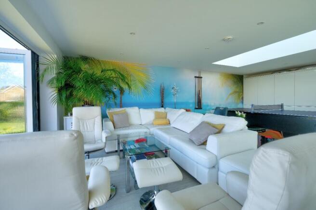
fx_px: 132
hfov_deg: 100.4
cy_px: 105
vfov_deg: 77.2
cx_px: 158
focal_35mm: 15
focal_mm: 10
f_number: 5.6
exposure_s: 1/120
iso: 160
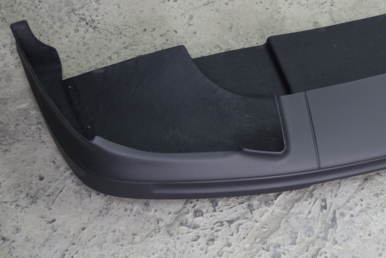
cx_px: 348
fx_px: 686
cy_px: 60
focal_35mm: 64
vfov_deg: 21.1
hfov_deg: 30.1
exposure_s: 1/40
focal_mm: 12.33
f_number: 2.8
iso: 400
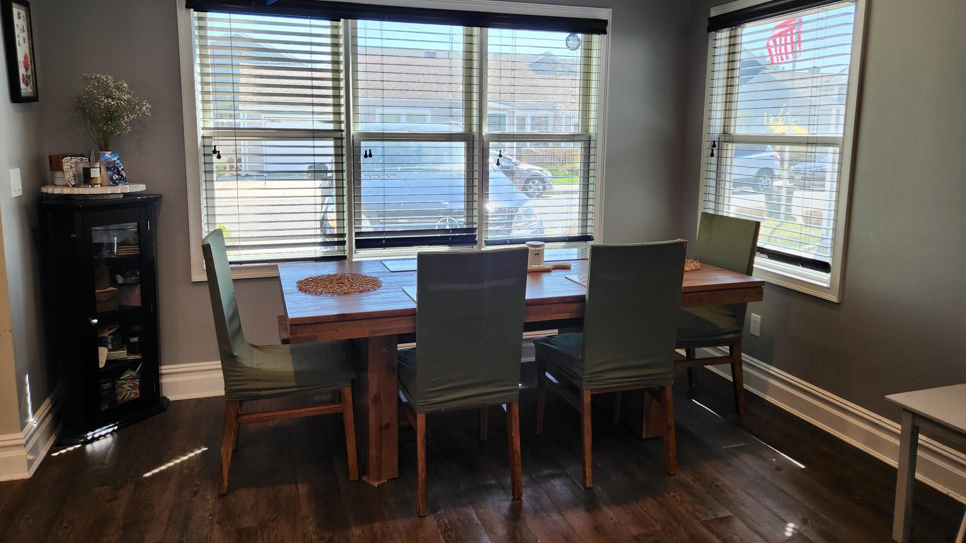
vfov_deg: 44.2
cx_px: 489
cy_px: 227
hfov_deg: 71.9
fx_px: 666
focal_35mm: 26
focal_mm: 5.4
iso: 50
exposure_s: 1/120
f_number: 1.8
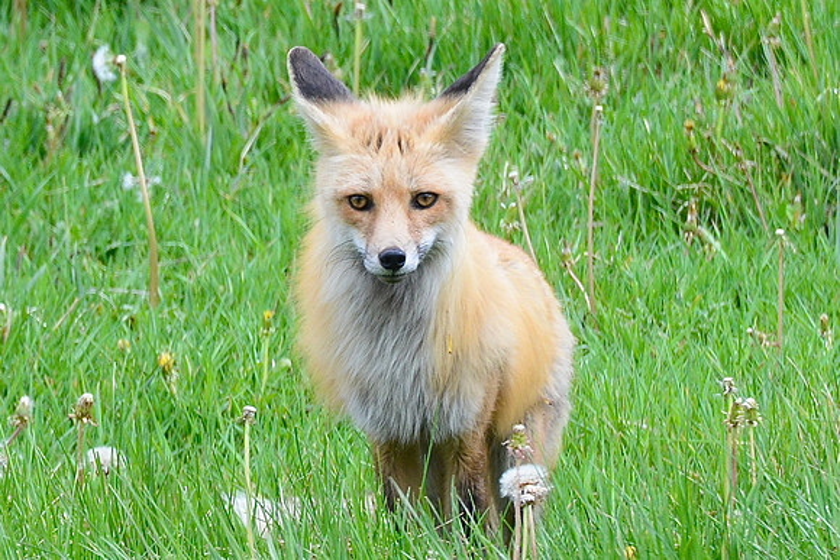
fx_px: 7001
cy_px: 280
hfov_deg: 6.9
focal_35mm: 300
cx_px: 420
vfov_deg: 4.6
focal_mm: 300
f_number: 9
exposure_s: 1/200
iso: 400
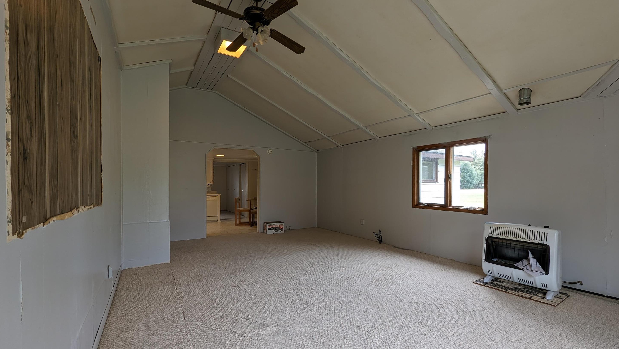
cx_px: 322
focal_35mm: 15
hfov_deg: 102.9
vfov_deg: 70.5
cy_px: 185
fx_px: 246
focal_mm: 1.95
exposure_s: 1/39.3
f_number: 2.2
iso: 46
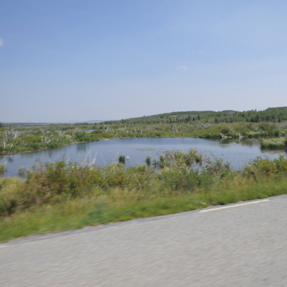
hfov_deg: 48.2
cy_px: 143
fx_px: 319
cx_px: 173
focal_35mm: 34
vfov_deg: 48.5
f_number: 11
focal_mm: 5
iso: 125
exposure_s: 1/200
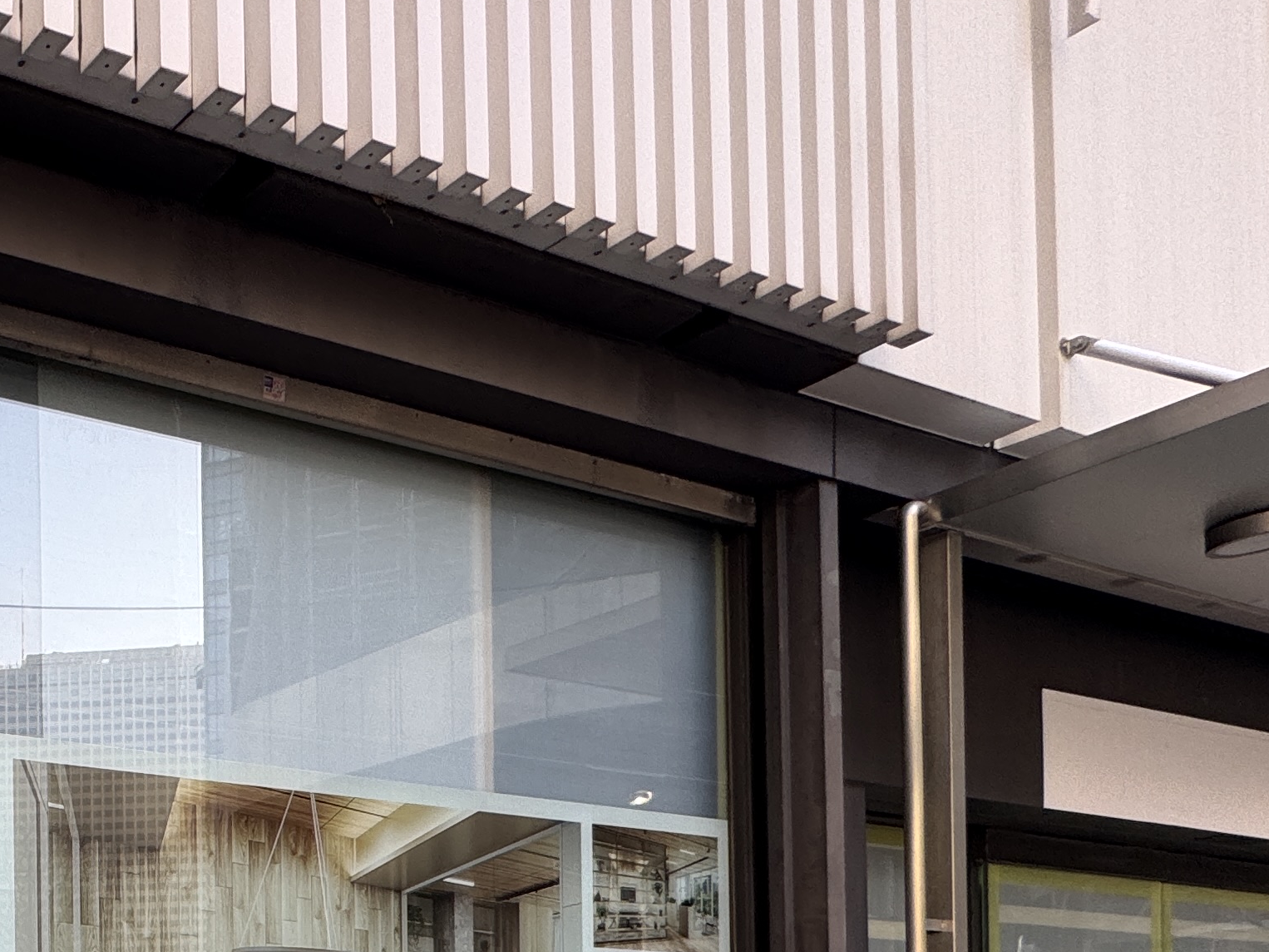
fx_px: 1356
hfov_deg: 35.3
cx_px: -363
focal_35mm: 37
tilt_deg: +0.5
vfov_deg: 32.1
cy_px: 1140
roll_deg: +0.8
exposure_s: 1/151
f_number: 2.2
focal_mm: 2.22
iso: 40
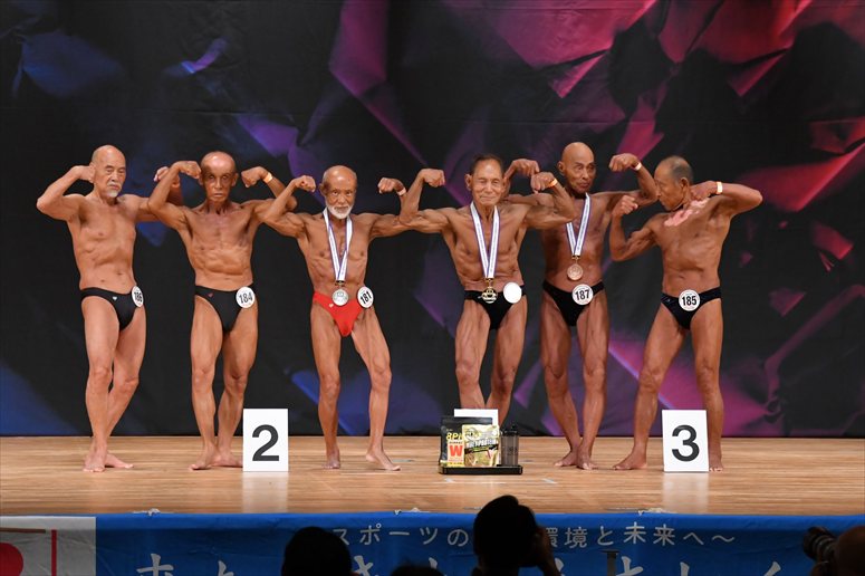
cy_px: 288
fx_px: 4851
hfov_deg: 10.2
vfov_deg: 6.8
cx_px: 432
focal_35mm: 202
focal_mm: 135
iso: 4000
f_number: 5.6
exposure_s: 1/400
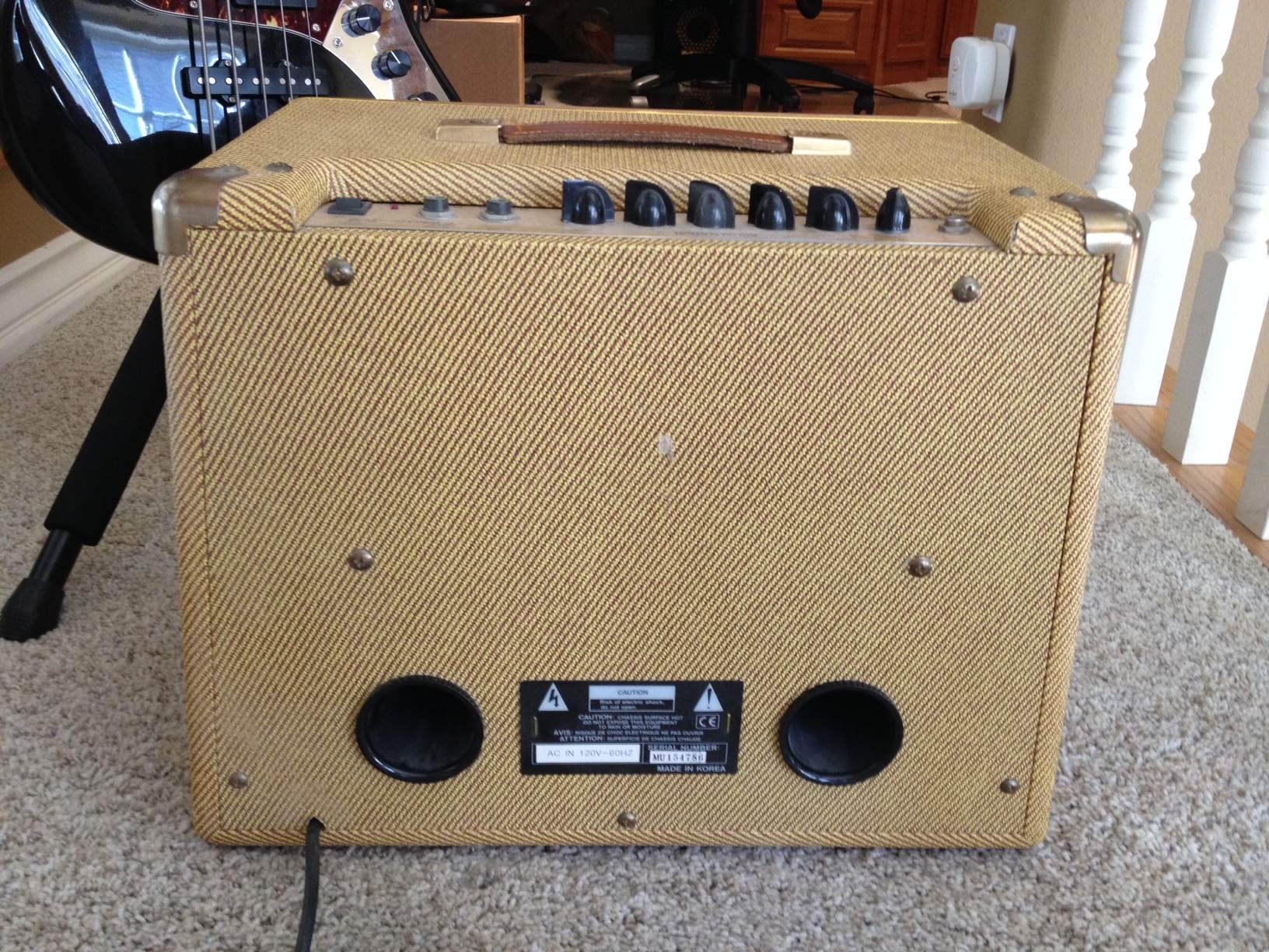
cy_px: 476
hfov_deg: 52.6
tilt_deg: -26.7
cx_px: 634
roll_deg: -2.4
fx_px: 1283
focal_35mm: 35
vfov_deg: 40.7
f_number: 2.4
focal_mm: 4.28
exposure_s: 1/20
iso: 125
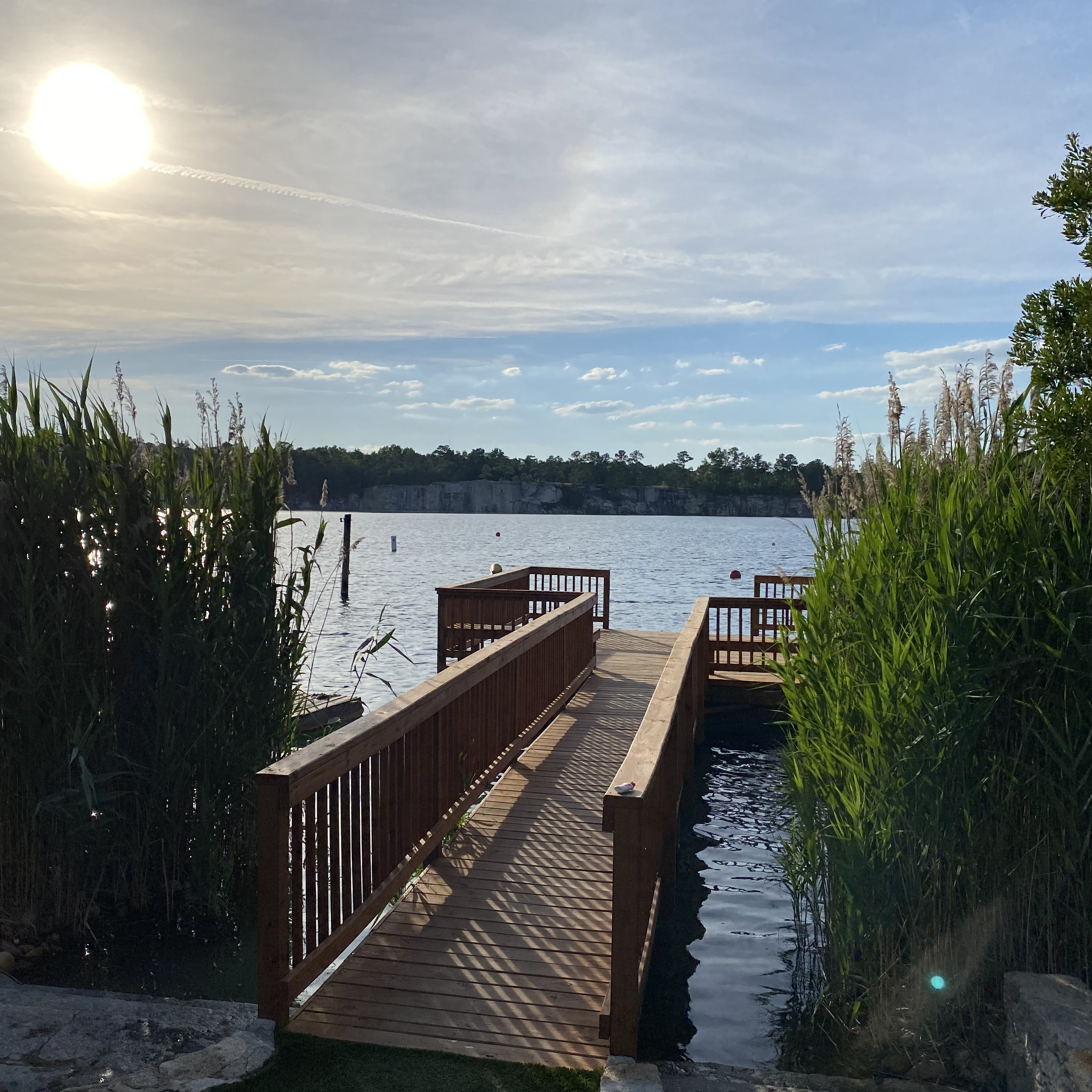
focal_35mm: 31
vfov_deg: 52.5
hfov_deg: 52.5
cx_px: 515
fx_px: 1106
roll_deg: -0.3
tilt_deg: -3.2
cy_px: 551
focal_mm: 4.25
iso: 32
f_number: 1.8
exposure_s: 1/7194
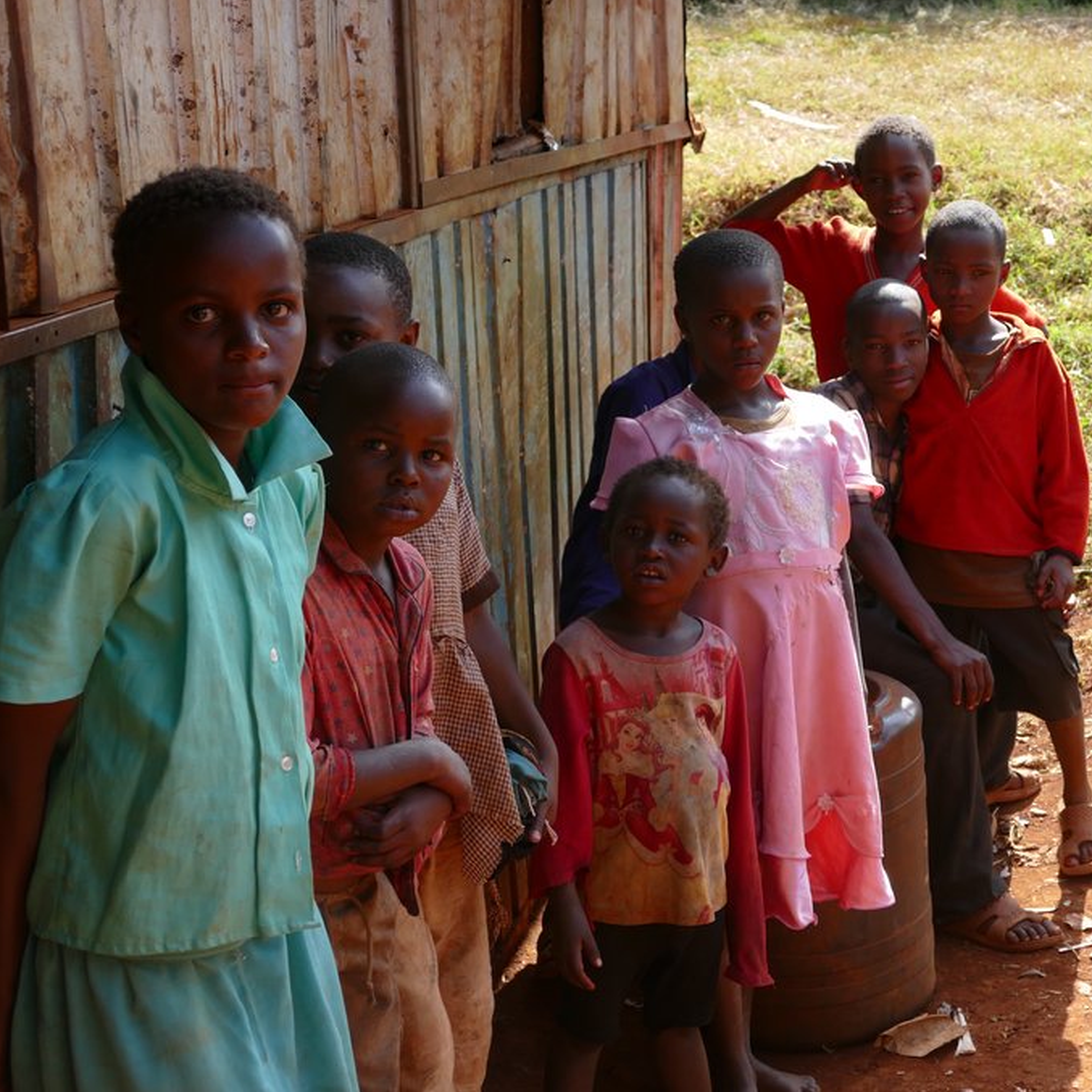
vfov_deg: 27.3
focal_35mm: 63
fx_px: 2248
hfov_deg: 27.0
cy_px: 546
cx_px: 786
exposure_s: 1/250
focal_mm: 17.83
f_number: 3.5
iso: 125
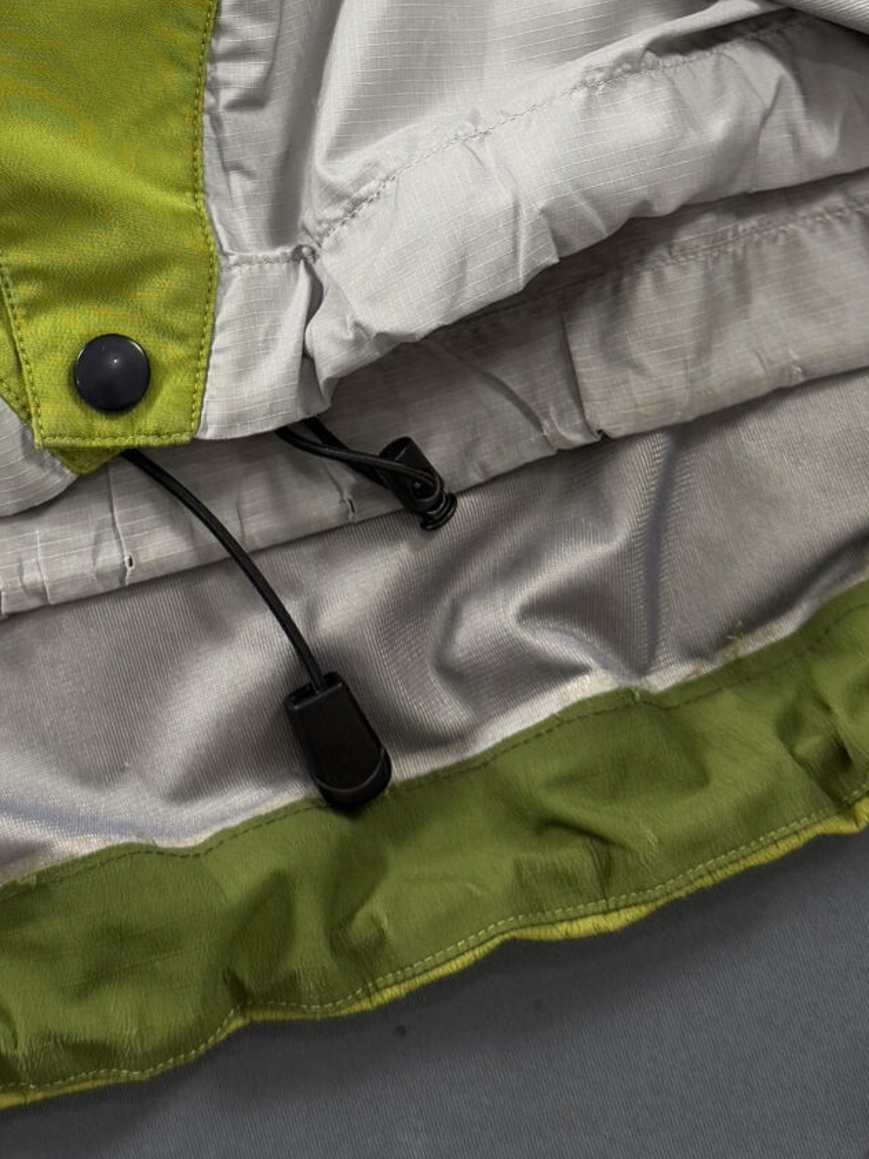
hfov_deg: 19.9
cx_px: 140
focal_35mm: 73
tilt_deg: -78.5
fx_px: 2445
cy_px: 12
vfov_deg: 25.4
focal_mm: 6.76
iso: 125
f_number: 1.78
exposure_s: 1/60
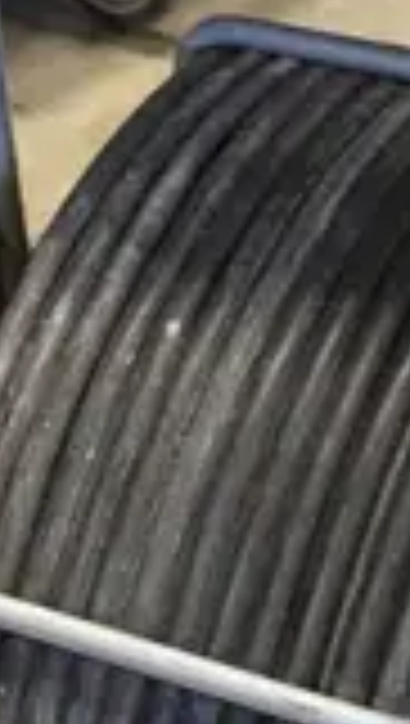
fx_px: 2484
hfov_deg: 9.4
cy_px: 726
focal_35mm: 129
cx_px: 212
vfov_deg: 16.3
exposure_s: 1/60
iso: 160
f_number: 1.6
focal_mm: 5.1
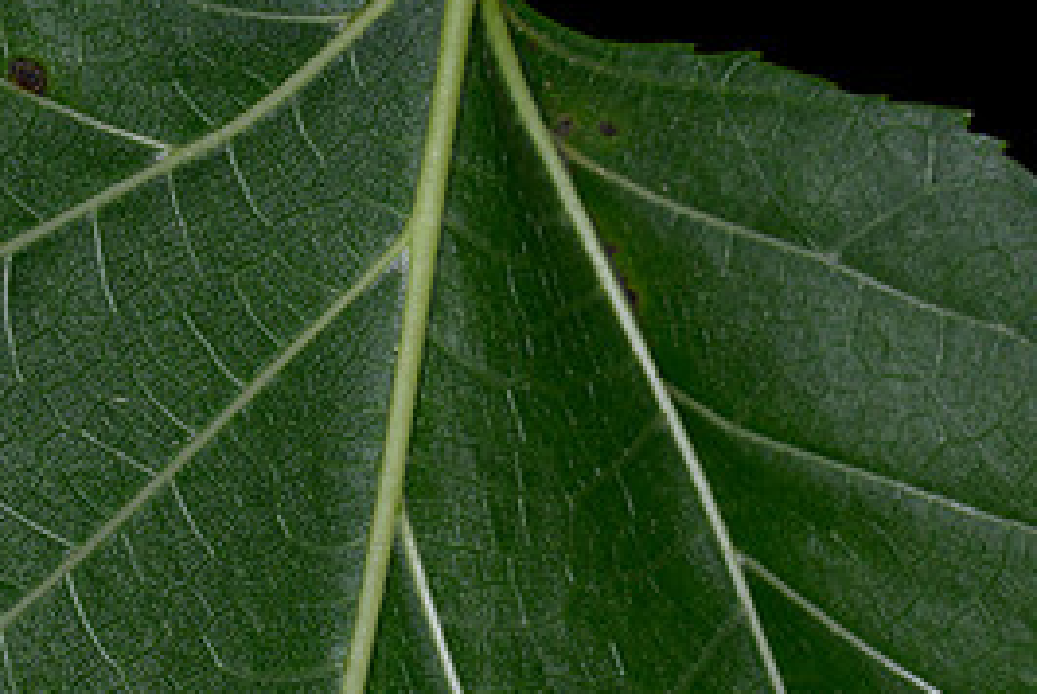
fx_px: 12746
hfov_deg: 4.6
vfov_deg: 3.1
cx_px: -207
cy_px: 736
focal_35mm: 442
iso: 64
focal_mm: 105
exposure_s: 1/250
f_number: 14
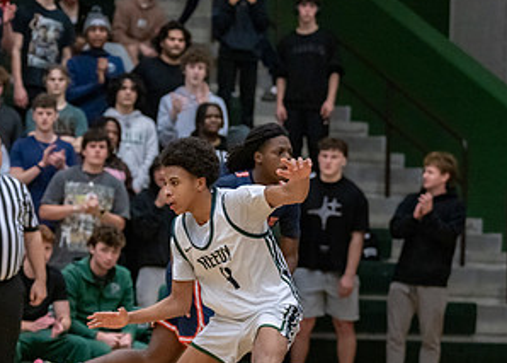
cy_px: 286
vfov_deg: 6.3
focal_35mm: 229
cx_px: 63
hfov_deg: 8.8
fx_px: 3298
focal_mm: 105
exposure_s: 1/1000
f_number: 2.8
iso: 3200
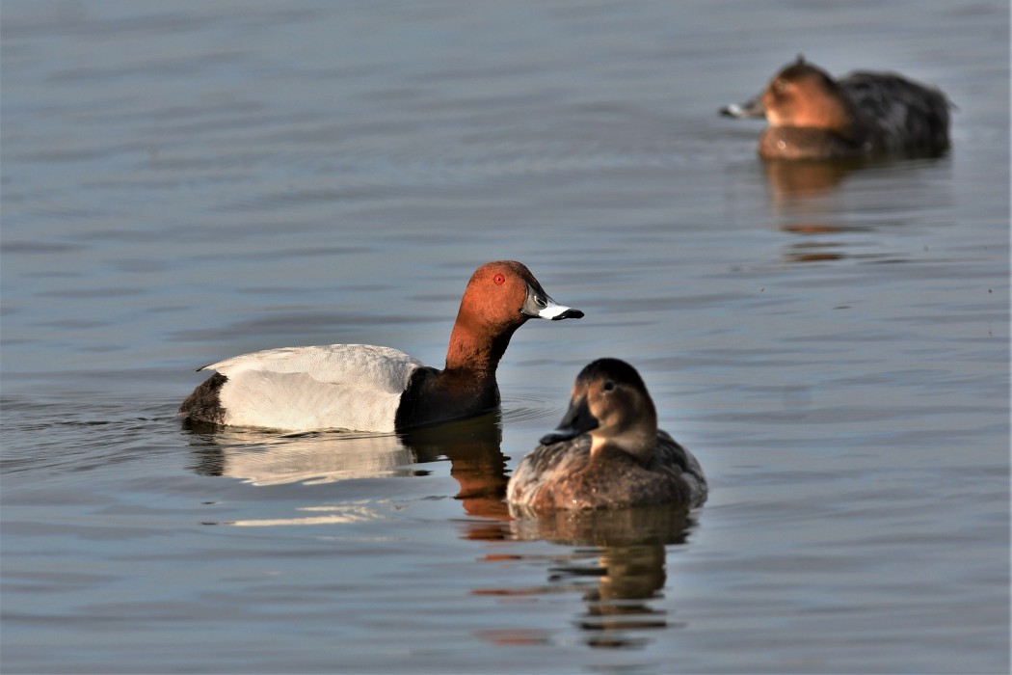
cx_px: 506
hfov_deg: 3.3
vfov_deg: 2.2
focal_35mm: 630
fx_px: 17709
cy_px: 338
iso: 320
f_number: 7.1
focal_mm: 420
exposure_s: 1/640
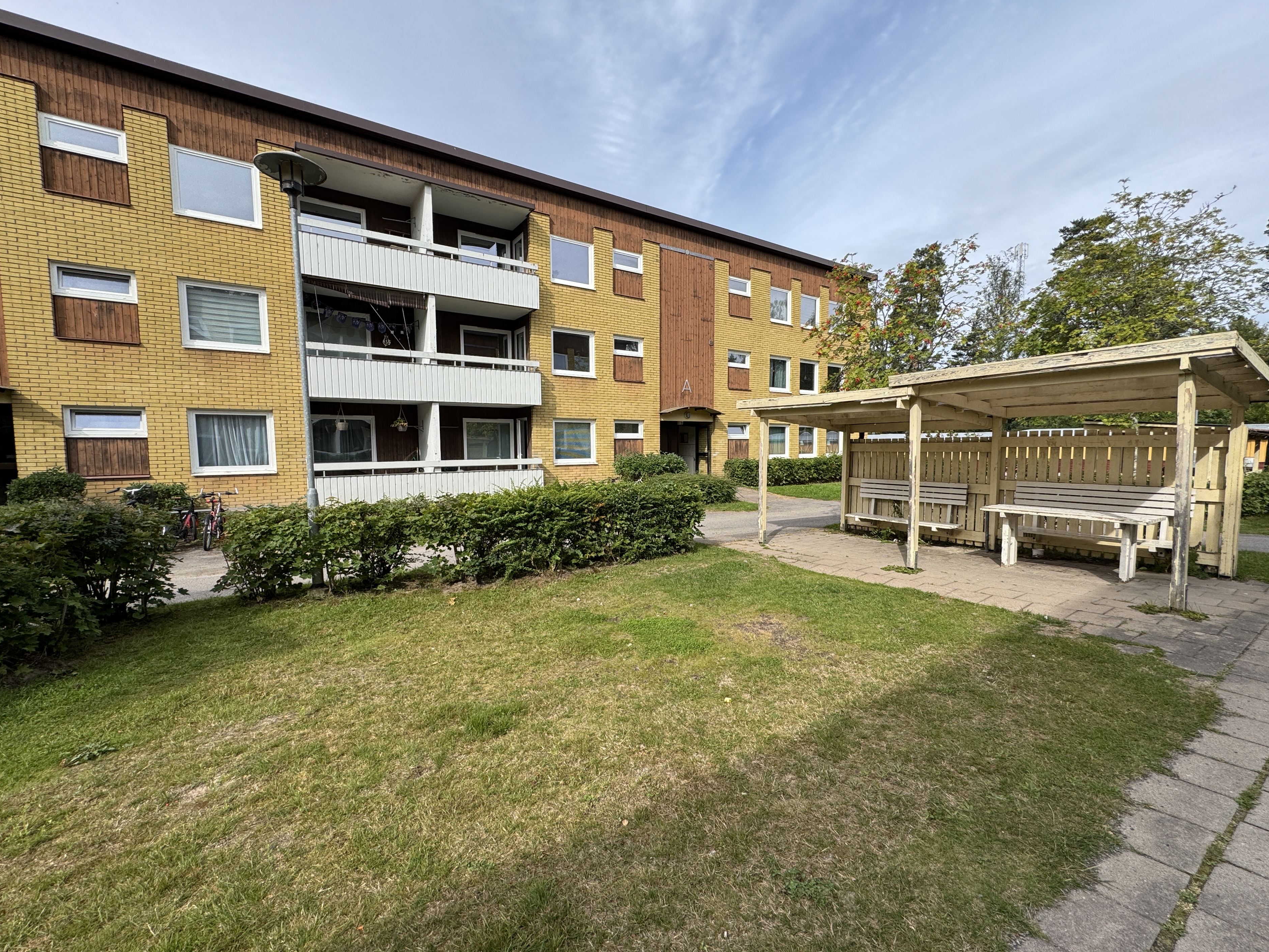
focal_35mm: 15
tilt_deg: -4.4
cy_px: 486
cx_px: 650
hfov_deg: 98.2
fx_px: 550
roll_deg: +0.4
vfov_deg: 81.7
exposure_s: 1/1110
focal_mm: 2.22
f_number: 2.2
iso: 50
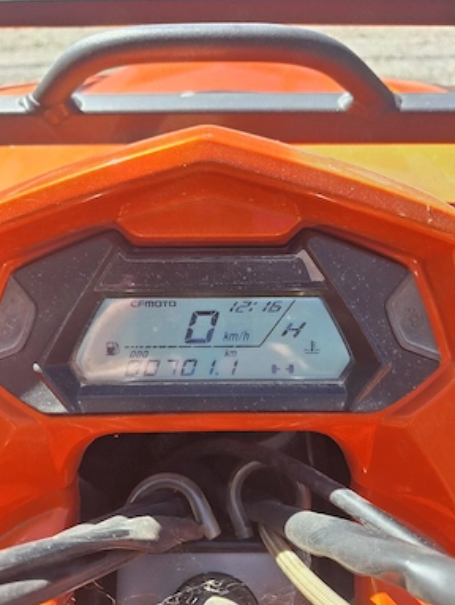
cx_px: 231
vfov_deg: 71.5
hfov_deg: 56.9
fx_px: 420
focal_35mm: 24
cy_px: 311
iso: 40
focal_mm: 5.54
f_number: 1.8
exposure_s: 1/625
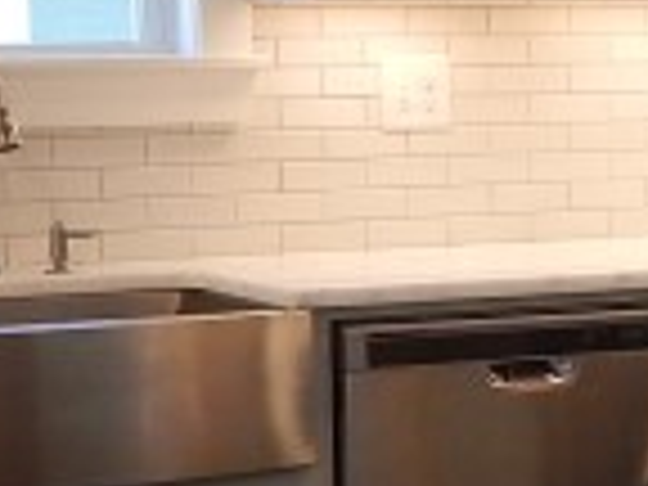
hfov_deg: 11.6
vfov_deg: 9.1
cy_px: 292
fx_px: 3051
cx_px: 968
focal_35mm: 163
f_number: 3
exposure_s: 1/30
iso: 125
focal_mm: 4
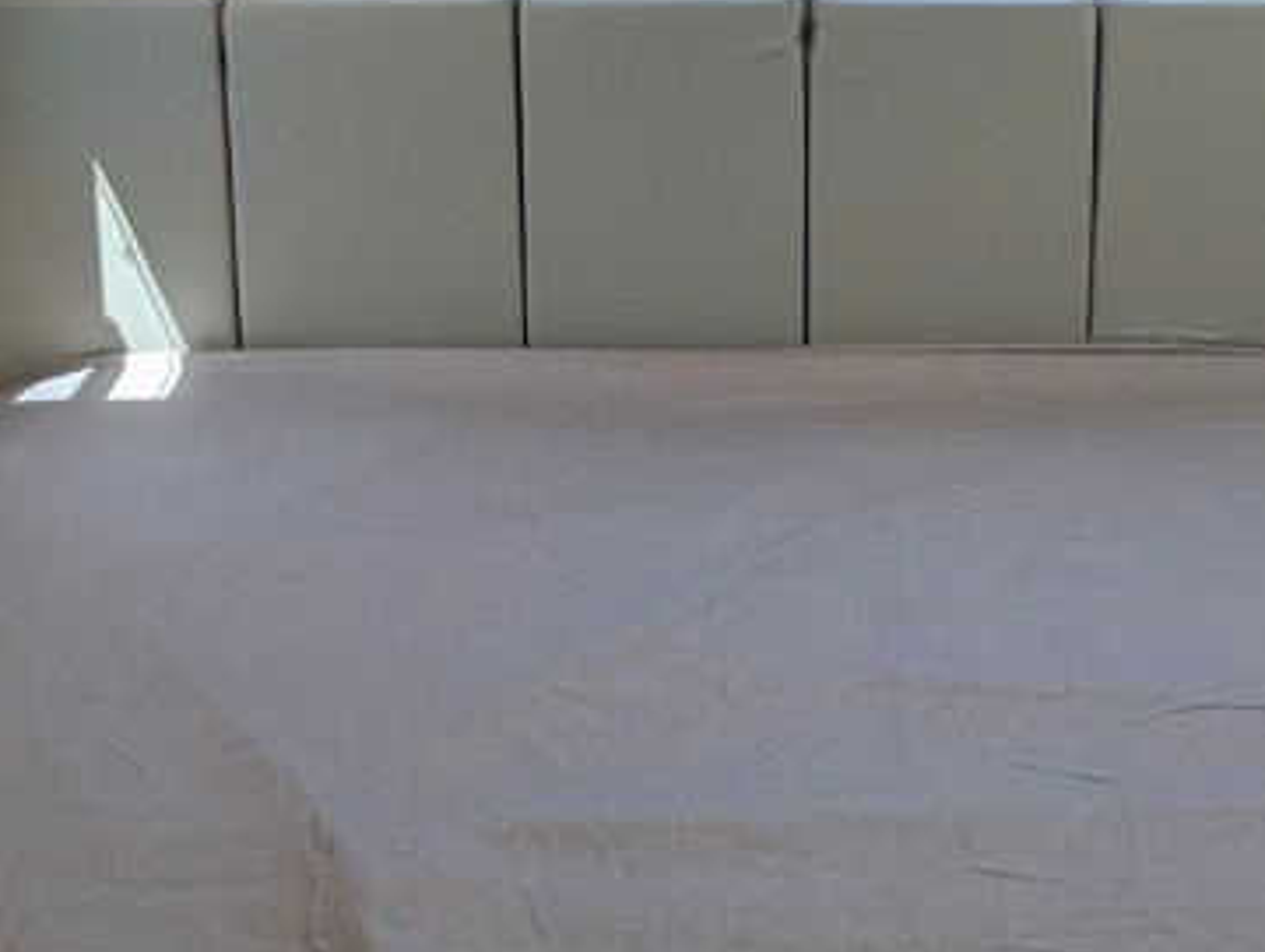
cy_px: 109
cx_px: 733
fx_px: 2269
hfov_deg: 31.1
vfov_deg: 23.1
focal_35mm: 62
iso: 70
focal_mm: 2.35
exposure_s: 1/125
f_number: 2.2
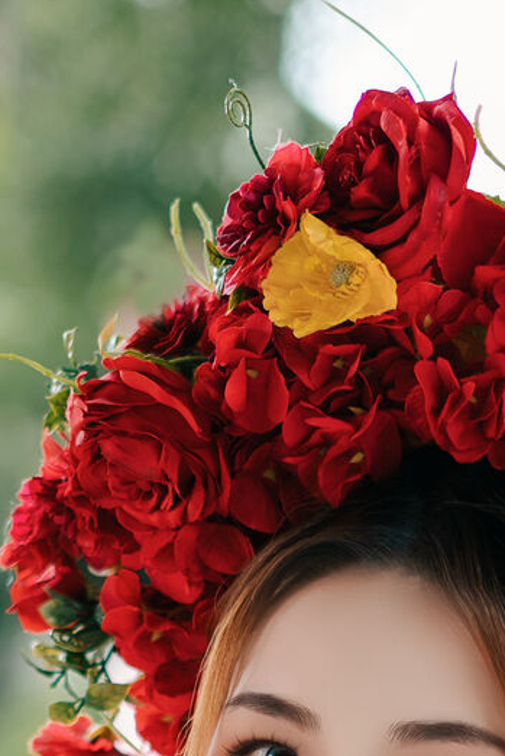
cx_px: 402
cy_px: 989
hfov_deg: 8.0
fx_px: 3616
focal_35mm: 172
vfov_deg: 11.6
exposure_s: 1/200
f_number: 2
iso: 100
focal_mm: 50
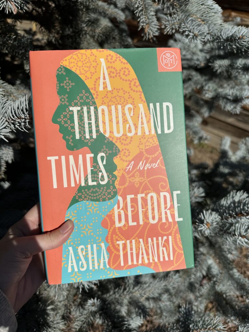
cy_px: 166
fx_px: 230
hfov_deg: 56.8
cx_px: 124
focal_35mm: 24
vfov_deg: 71.6
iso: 80
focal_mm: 6.86
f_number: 1.78
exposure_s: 1/15625
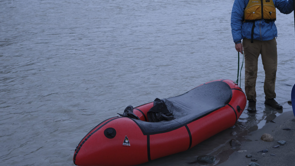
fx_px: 368
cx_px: 177
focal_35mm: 47
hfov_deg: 43.5
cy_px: 38
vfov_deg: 25.1
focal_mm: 36.9
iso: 2500
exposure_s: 1/80
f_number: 6.4
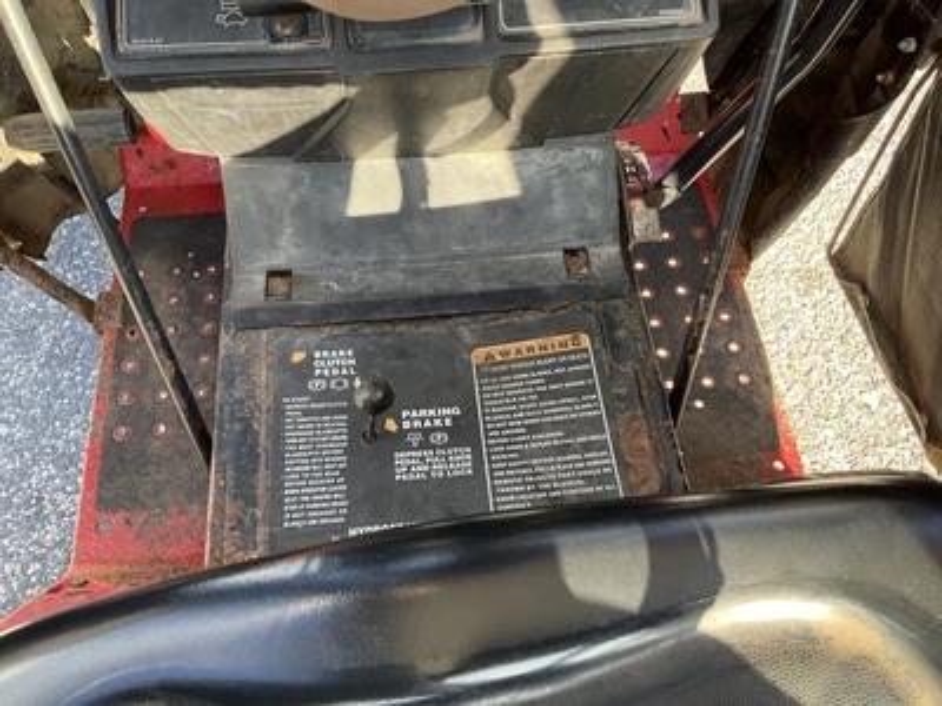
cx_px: 471
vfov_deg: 48.2
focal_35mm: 29
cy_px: 353
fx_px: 789
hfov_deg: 61.7
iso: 50
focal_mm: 3
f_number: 1.8
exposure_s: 1/122
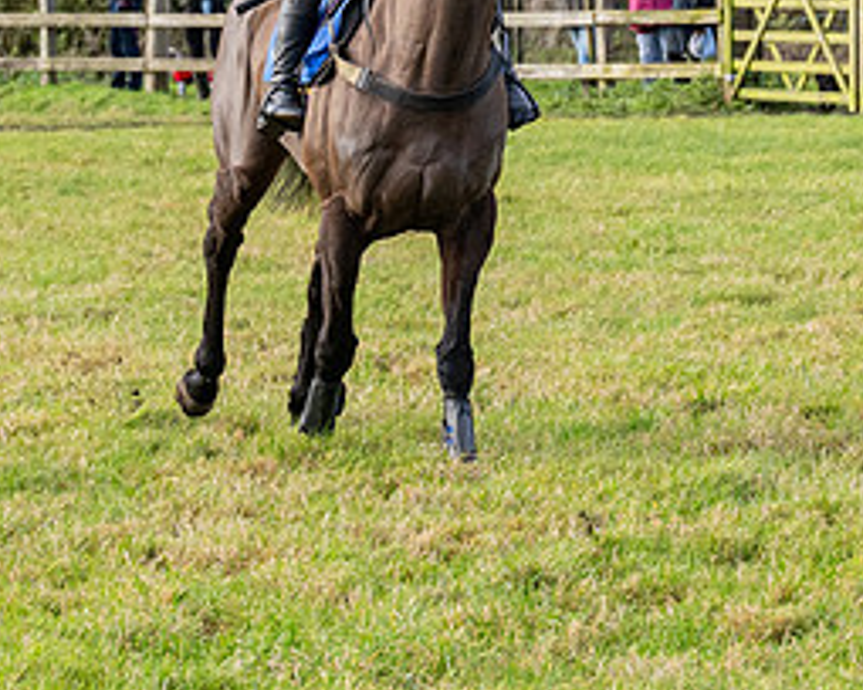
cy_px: -33
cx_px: 565
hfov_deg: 5.4
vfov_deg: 4.3
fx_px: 9118
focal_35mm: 357
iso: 800
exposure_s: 1/800
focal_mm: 79
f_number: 5
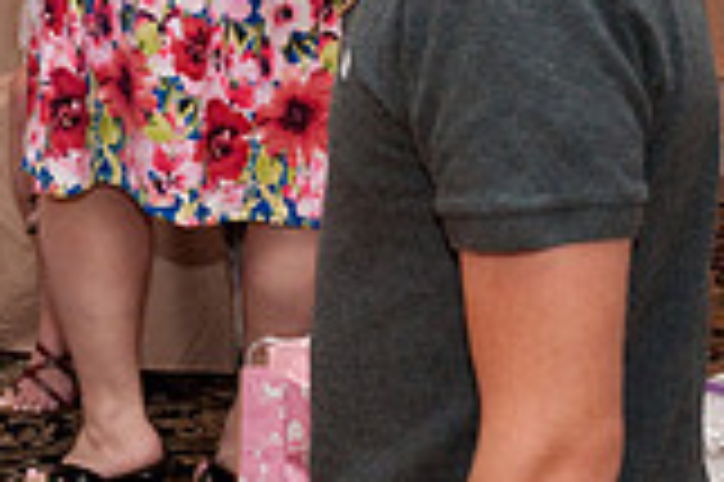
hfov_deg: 13.5
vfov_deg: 9.0
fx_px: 3034
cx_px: 94
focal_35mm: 151
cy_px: 59
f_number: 5.6
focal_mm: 42
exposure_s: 1/125
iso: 3200
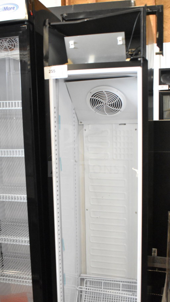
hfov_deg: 31.2
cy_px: 151
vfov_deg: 52.8
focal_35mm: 38
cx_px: 85
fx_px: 304
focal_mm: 24
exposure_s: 1/125
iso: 6400
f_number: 5.6
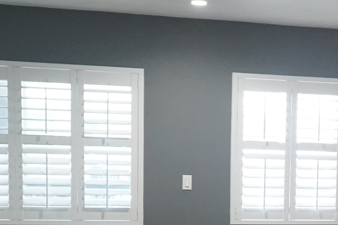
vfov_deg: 16.0
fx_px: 779
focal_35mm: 83
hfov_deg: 23.2
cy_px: 242
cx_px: 360
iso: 3200
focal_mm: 18
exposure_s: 1/125
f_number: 4
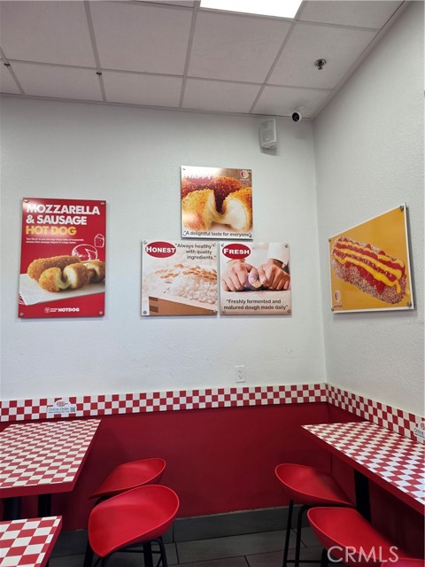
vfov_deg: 73.9
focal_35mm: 23
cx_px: 212
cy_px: 284
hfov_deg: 58.9
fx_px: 377
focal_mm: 6.25
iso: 100
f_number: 1.7
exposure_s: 1/120
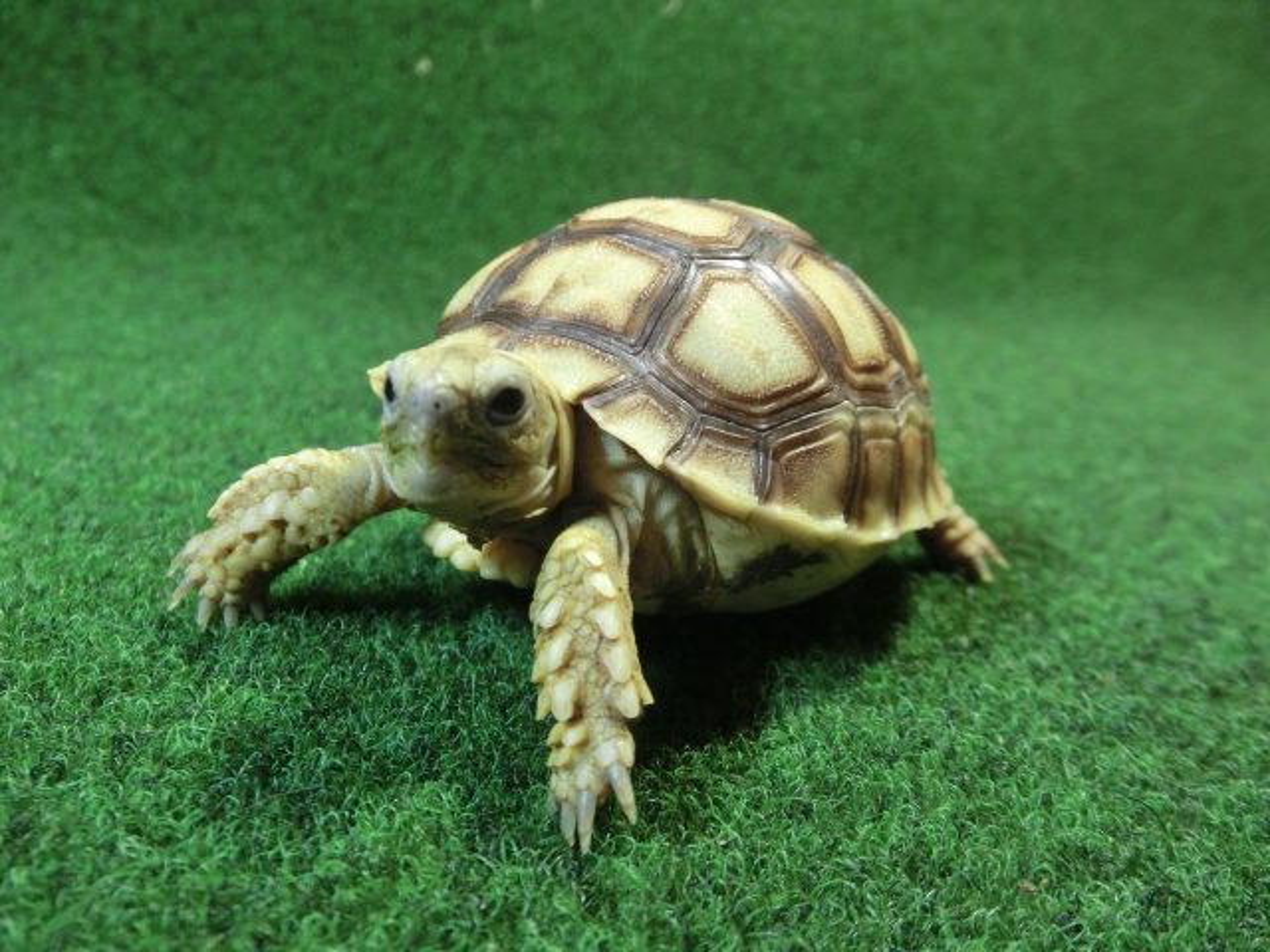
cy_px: 476
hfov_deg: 63.4
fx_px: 1027
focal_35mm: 28
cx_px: 635
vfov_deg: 49.7
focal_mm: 5
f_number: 3
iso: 400
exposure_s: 1/60
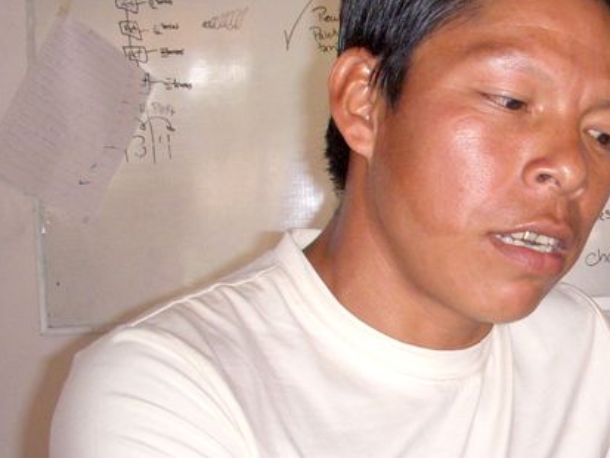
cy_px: 338
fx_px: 1622
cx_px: 699
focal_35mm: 92
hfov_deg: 20.2
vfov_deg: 16.0
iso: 200
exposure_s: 1/40
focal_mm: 6.3
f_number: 3.3
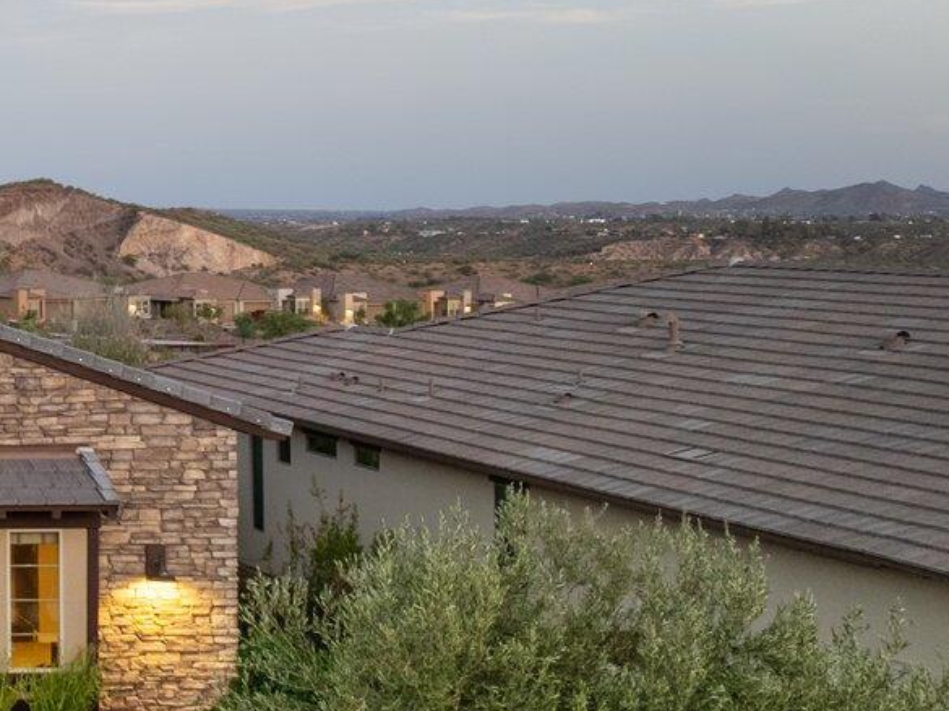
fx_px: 2301
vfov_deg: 17.4
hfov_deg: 19.3
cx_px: -597
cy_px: 145
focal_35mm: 84
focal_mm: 12.29
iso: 270
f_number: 2.8
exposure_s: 1/15
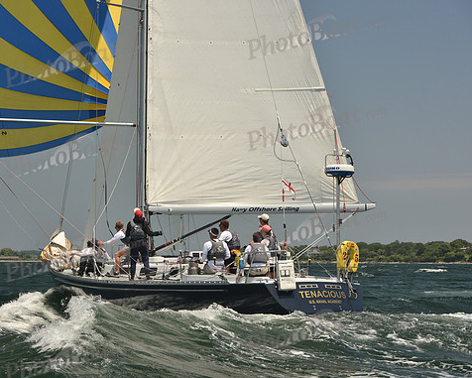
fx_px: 1118
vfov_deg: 19.2
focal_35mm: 80
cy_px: 191
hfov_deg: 23.8
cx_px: 196
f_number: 7.1
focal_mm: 70
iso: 250
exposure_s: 1/640
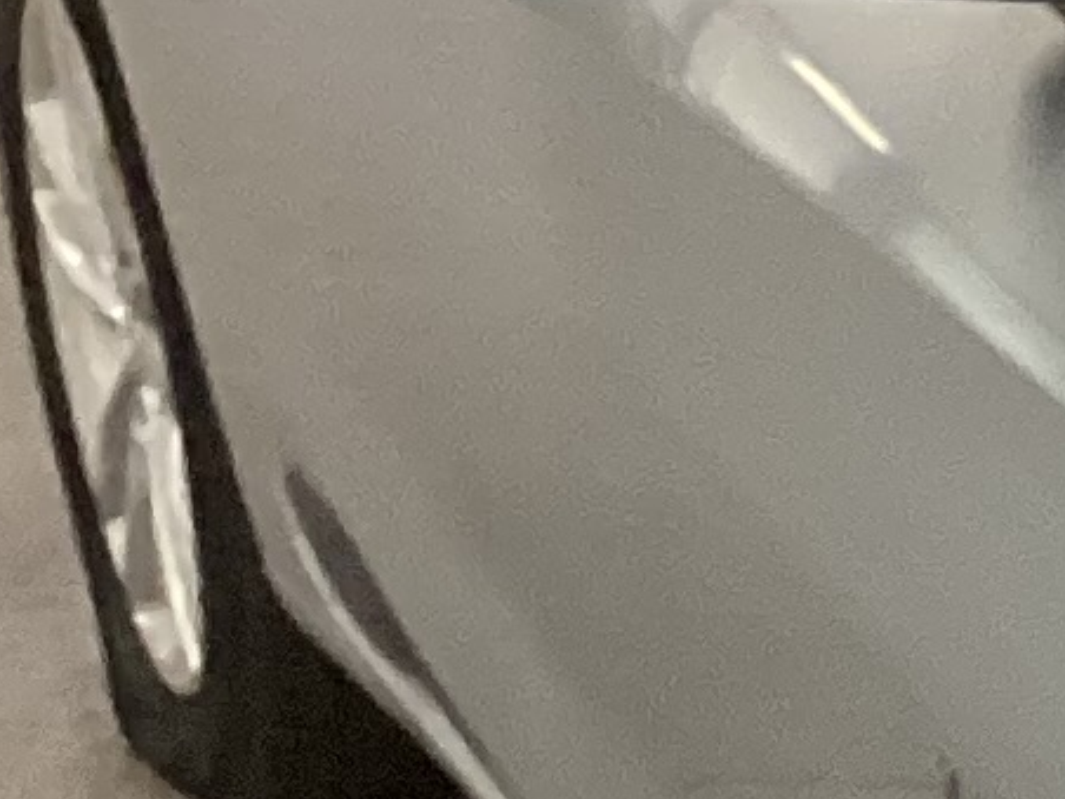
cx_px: 3320
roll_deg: +0.1
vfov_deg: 6.6
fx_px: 6892
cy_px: 1025
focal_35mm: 224
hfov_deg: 7.6
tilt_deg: -23.4
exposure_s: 1/60
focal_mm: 3.3
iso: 160
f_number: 2.4
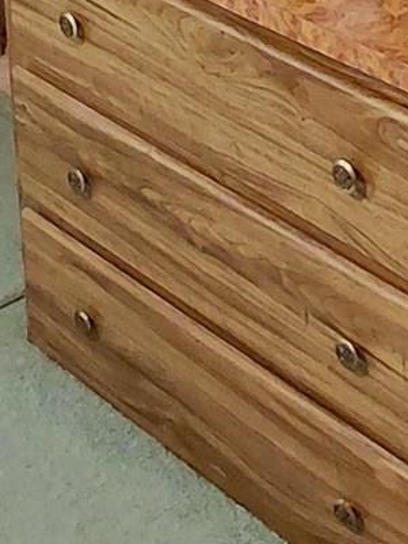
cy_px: -151
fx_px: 1445
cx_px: 390
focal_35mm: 92
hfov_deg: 15.8
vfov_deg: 19.7
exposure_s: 1/40
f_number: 2.2
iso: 250
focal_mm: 1.64
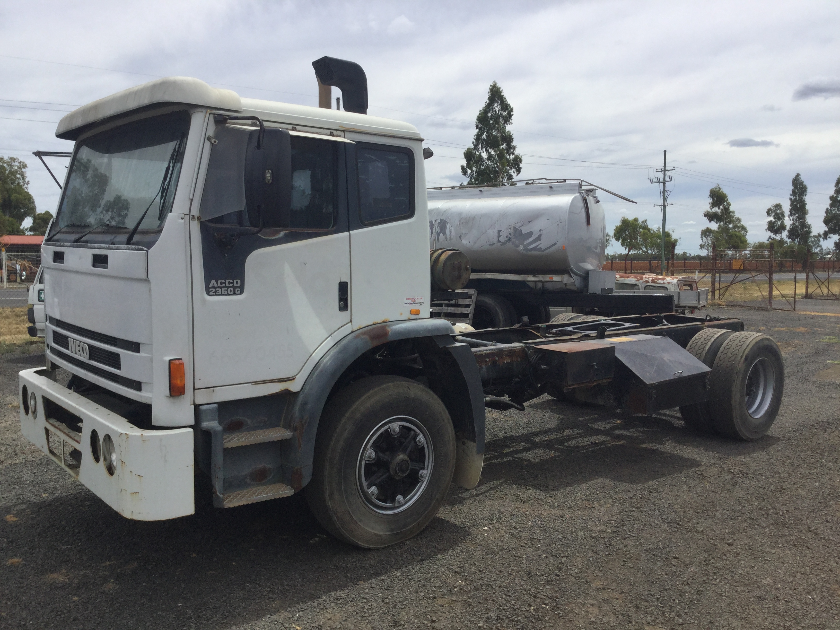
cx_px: 420
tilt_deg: -6.5
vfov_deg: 45.4
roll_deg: -0.8
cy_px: 315
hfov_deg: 58.4
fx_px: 752
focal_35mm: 31
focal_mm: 3.3
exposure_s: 1/2551
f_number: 2.4
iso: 25
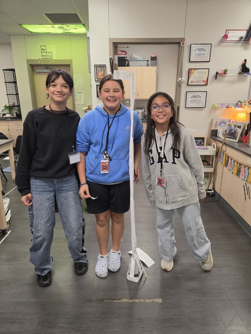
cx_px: 126
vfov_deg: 73.9
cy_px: 167
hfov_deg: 58.9
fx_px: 222
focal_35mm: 23
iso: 250
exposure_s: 1/120
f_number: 1.8
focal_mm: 5.4
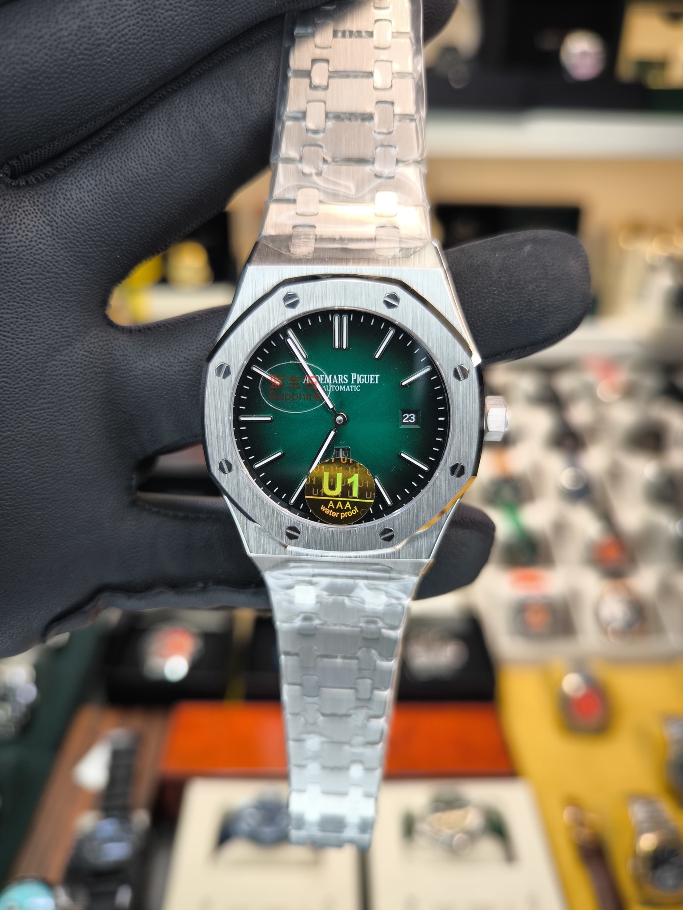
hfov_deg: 56.8
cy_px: 455
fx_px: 631
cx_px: 342
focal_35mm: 24
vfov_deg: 71.6
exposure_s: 1/100
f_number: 1.9
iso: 64
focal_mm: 6.92
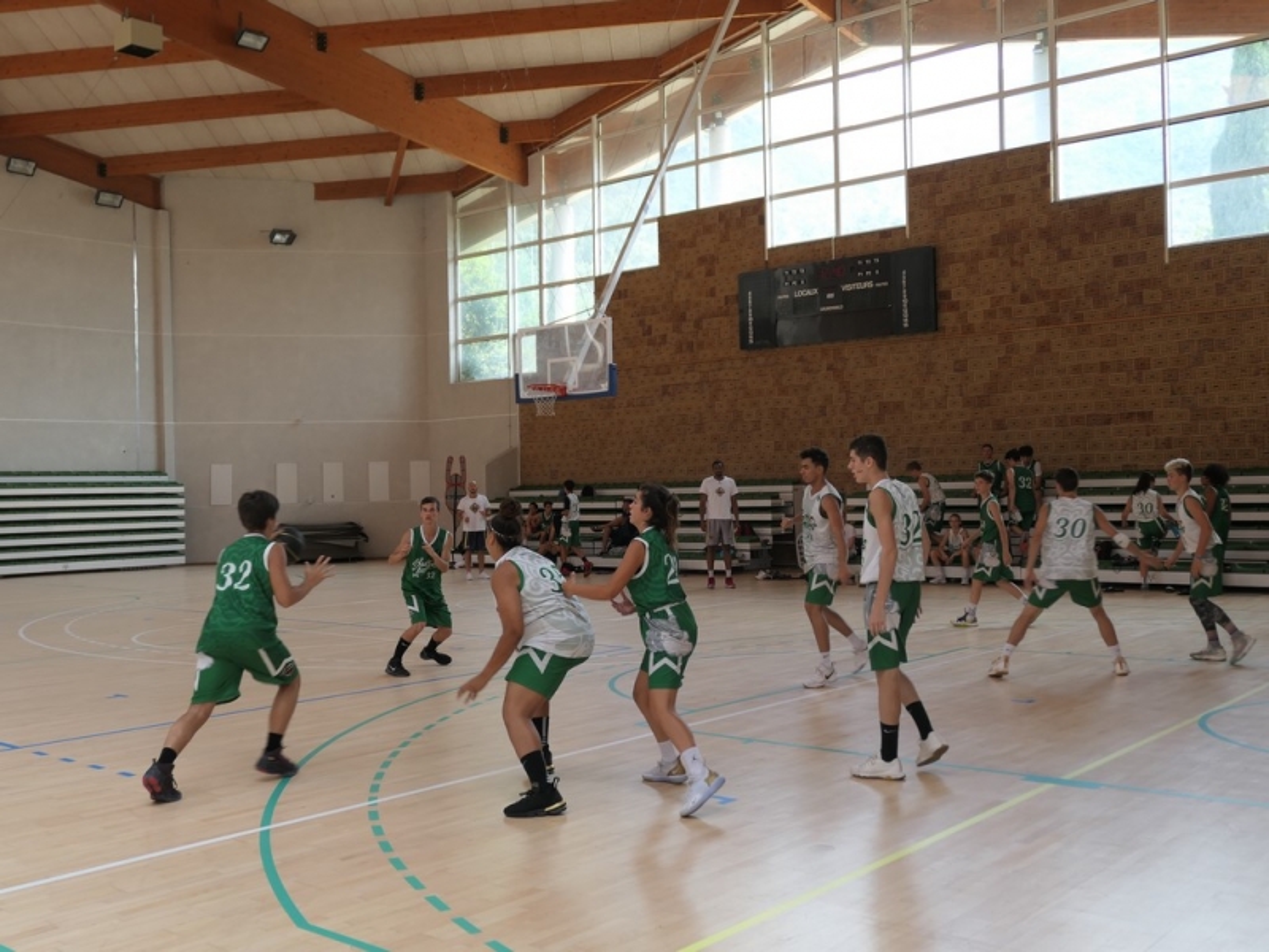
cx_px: 634
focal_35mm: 35
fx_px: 1283
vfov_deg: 40.7
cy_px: 476
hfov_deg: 52.6
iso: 125
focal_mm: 11.8
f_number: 2.8
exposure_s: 1/125
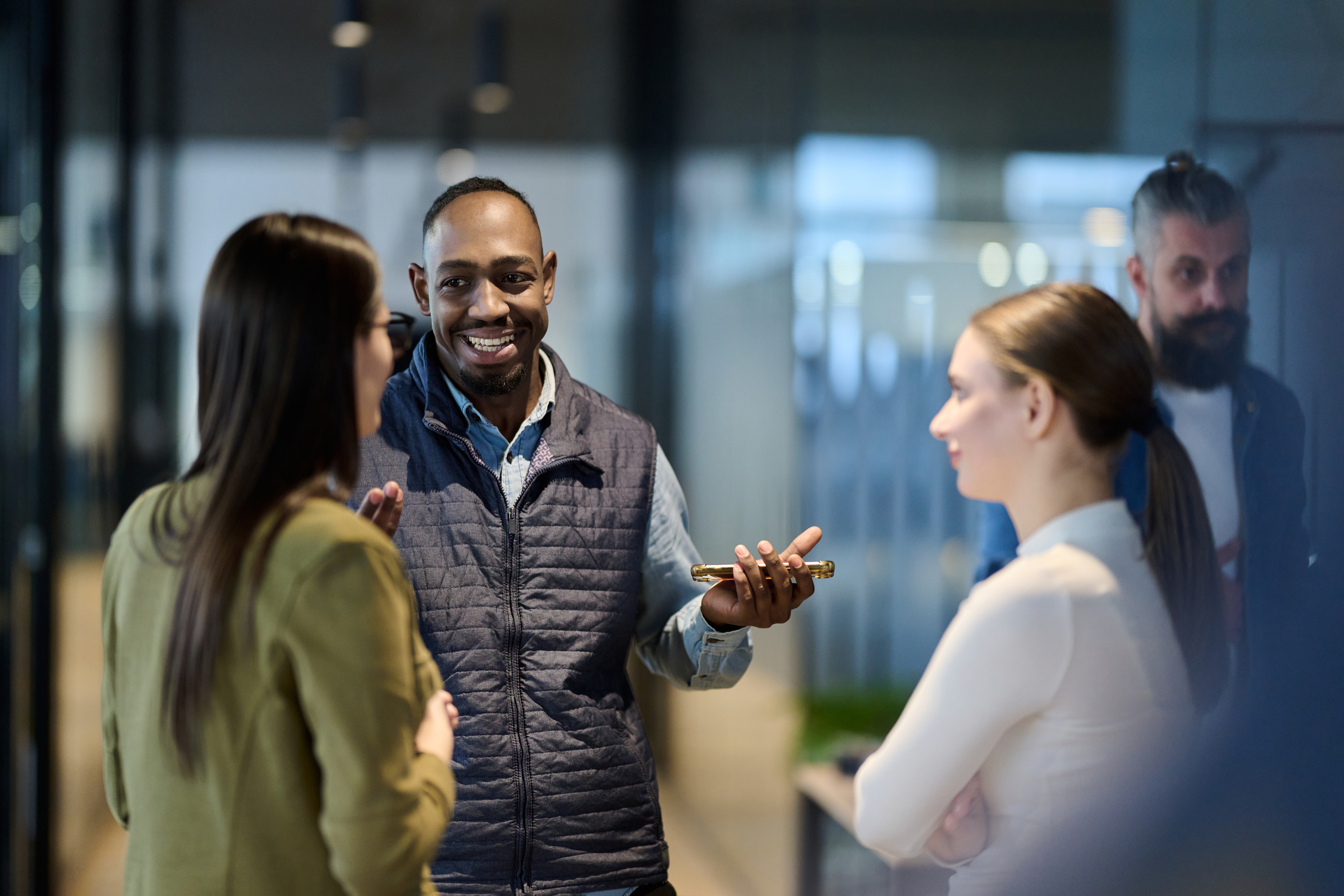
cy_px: 448
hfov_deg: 23.9
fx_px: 3173
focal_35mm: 85
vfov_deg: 16.1
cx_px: 672
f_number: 1.2
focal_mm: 85
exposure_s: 1/320
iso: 640
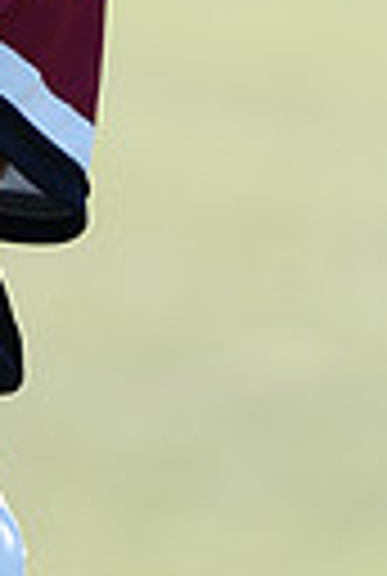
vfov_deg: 2.3
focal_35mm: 904
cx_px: -443
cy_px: -490
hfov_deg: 1.5
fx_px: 14498
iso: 64
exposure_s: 1/250
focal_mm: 200
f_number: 4.5
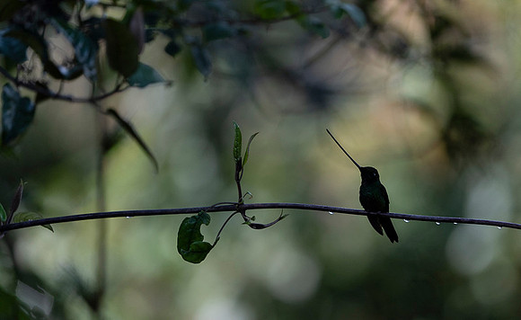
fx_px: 9050
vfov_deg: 2.0
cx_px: 326
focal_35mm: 641
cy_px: 217
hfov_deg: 3.3
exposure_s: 1/4000
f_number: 4
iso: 1250
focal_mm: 500
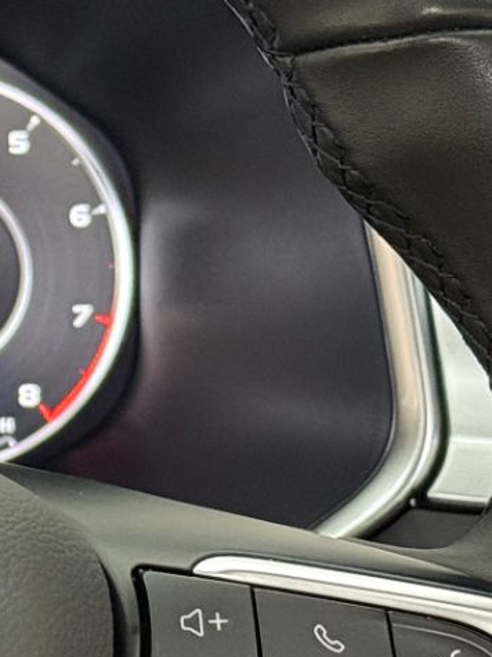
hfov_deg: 7.4
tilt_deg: -20.5
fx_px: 3678
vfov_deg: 10.2
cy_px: 466
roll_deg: -1.4
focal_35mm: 194
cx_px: -457
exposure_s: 1/40
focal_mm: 6.76
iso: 500
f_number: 1.78
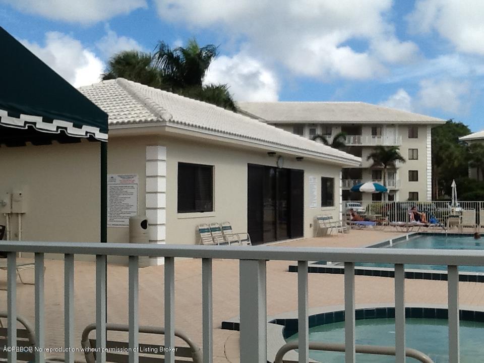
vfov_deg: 32.9
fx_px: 615
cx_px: 242
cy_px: 182
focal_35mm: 44
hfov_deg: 42.9
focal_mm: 2.03
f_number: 2.4
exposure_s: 1/1783
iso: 40
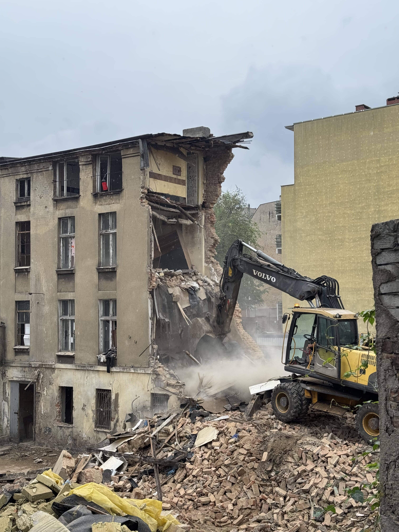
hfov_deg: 30.3
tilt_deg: +3.5
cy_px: 266
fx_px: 738
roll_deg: +0.2
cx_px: 200
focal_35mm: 48
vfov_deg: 39.7
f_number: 1.78
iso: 64
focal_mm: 6.76
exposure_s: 1/1597
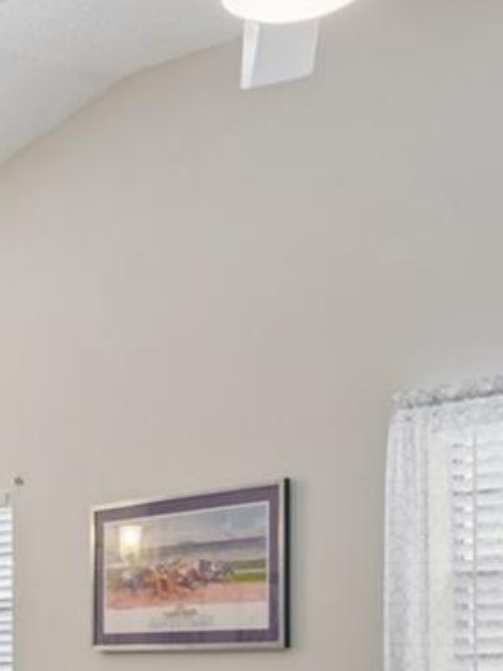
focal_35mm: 67
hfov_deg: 18.8
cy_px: 671
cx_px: -287
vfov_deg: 27.3
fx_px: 1299
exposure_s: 1/13
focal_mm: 16
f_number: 8
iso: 400
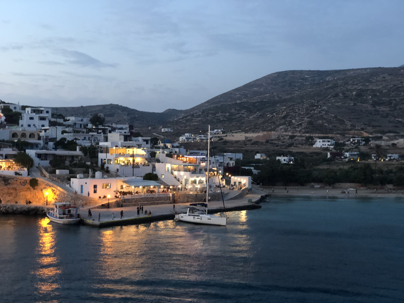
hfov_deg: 36.8
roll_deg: +0.3
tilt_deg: +0.4
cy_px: 152
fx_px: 607
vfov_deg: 28.0
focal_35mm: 52
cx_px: 202
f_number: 2.4
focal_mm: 6
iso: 160
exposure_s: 1/10
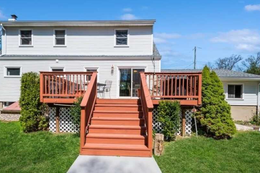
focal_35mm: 19
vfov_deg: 64.3
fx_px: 137
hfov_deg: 86.5
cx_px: 115
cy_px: 97
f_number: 11
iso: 100
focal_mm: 10
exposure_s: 1/100
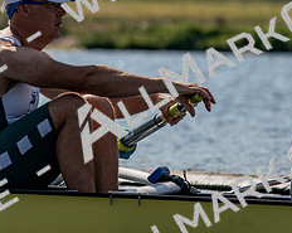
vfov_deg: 2.3
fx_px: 5904
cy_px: 43
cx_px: -30
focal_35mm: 684
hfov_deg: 2.8
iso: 125
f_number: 5.6
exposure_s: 1/1600
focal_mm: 291
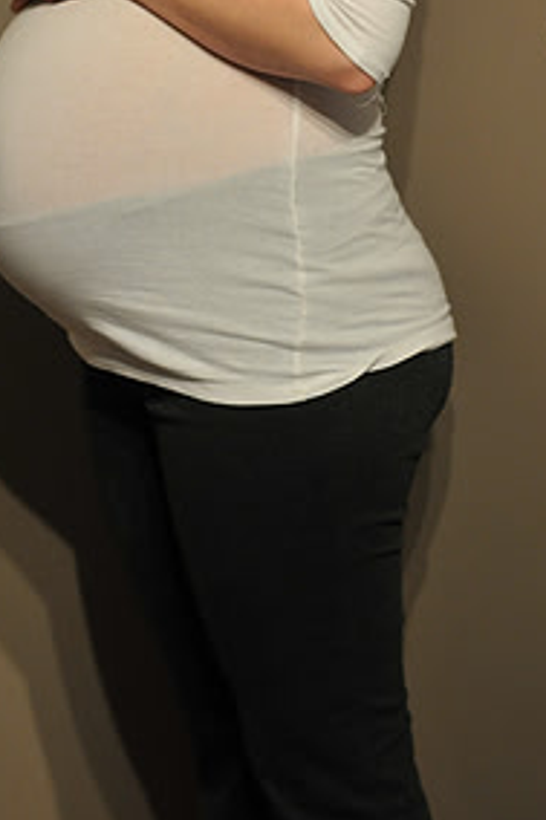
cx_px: 215
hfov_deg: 9.0
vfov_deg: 13.2
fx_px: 3485
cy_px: 0
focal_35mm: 153
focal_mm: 50
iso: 800
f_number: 2.8
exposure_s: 1/125
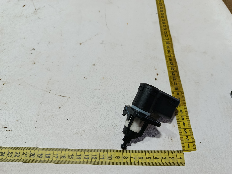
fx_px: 161
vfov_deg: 56.8
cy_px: 87
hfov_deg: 71.6
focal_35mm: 24
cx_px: 116
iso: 158
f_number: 1.7
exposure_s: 1/120
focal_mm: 5.24
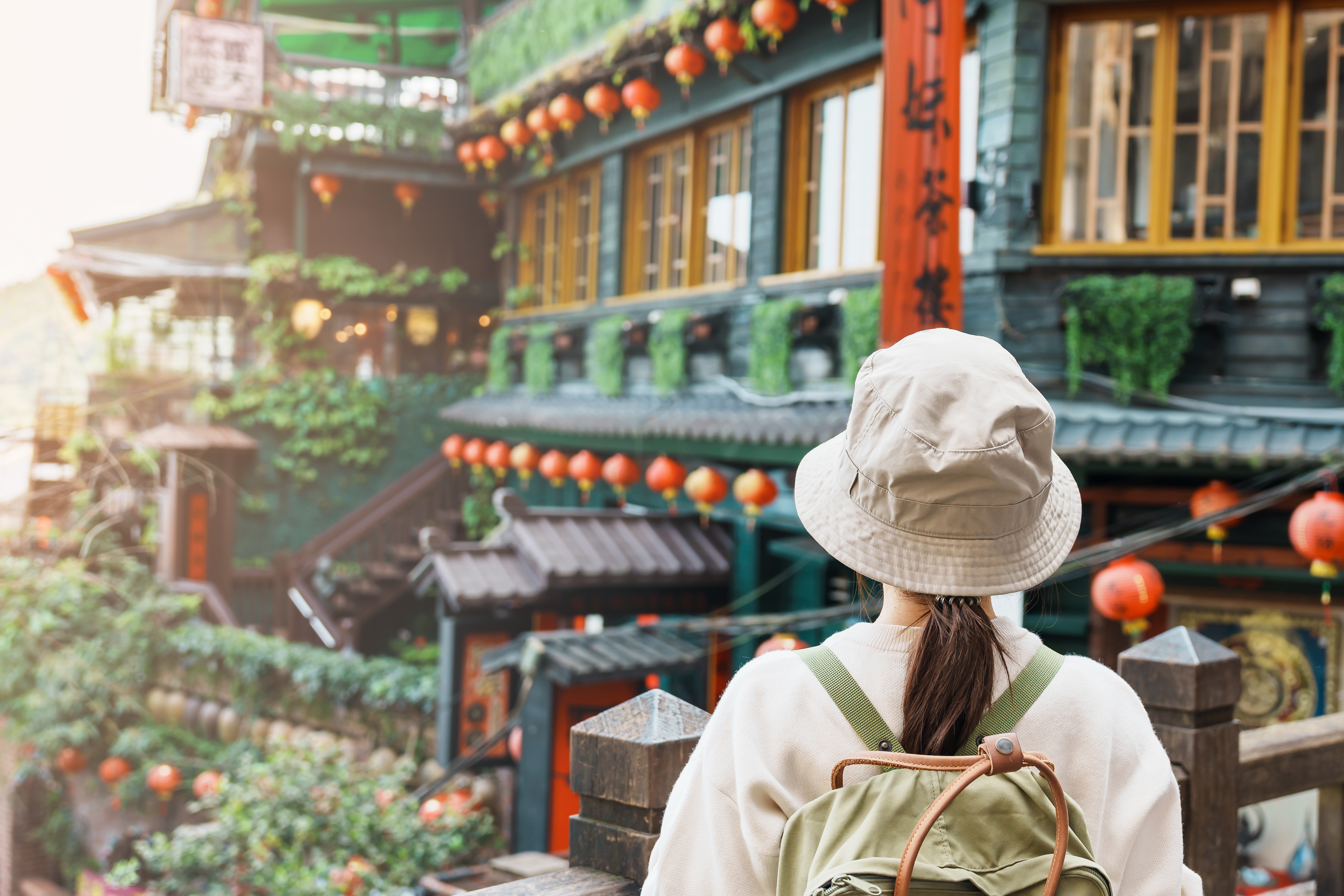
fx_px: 1792
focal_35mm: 48
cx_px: 760
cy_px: 453
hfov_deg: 41.0
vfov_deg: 28.1
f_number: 2.8
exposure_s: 1/200
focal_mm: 29
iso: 100
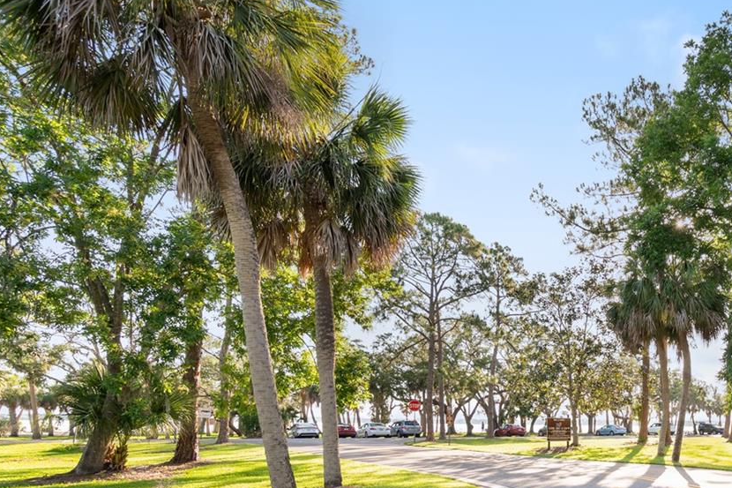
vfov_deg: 43.9
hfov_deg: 57.0
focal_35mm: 27
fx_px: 549
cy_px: 435
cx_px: 672
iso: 250
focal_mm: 14
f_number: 6.3
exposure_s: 1/60
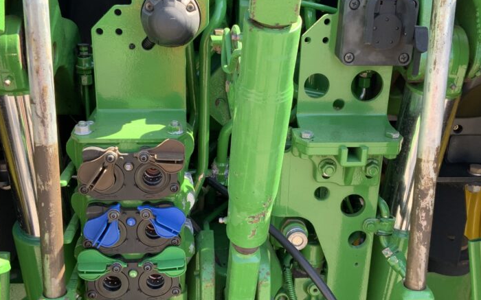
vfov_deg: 28.6
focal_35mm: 45
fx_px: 590
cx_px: 243
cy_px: 147
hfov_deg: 44.4
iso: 20
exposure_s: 1/122
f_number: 1.8
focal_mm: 3
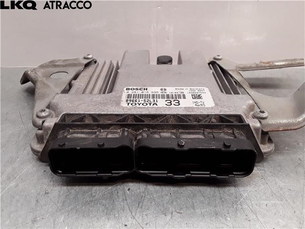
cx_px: 152
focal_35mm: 28
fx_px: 247
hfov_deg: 63.4
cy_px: 114
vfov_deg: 49.7
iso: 100
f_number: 1.9
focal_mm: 2.91
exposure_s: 1/100
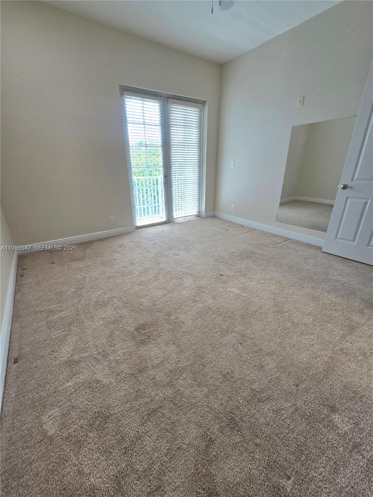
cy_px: 248
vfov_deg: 106.2
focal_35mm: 13
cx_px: 186
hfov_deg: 89.9
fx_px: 187
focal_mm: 2.2
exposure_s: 1/128
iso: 50
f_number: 2.2
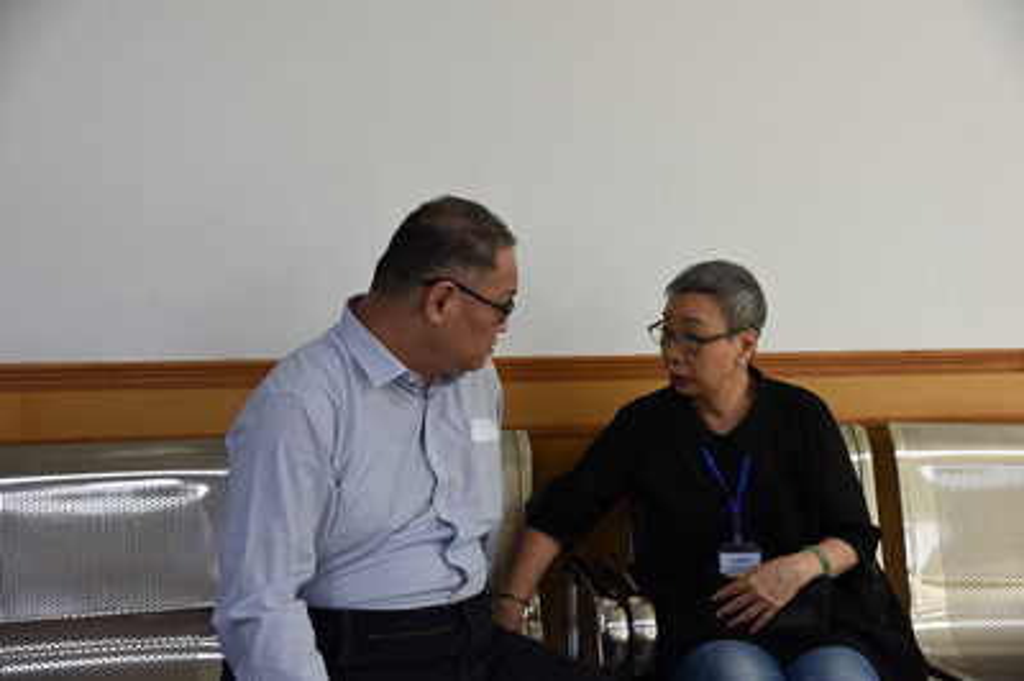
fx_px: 1421
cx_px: 512
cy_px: 340
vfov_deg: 26.9
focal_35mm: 50
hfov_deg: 39.6
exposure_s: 1/80
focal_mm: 50
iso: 800
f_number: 4.5
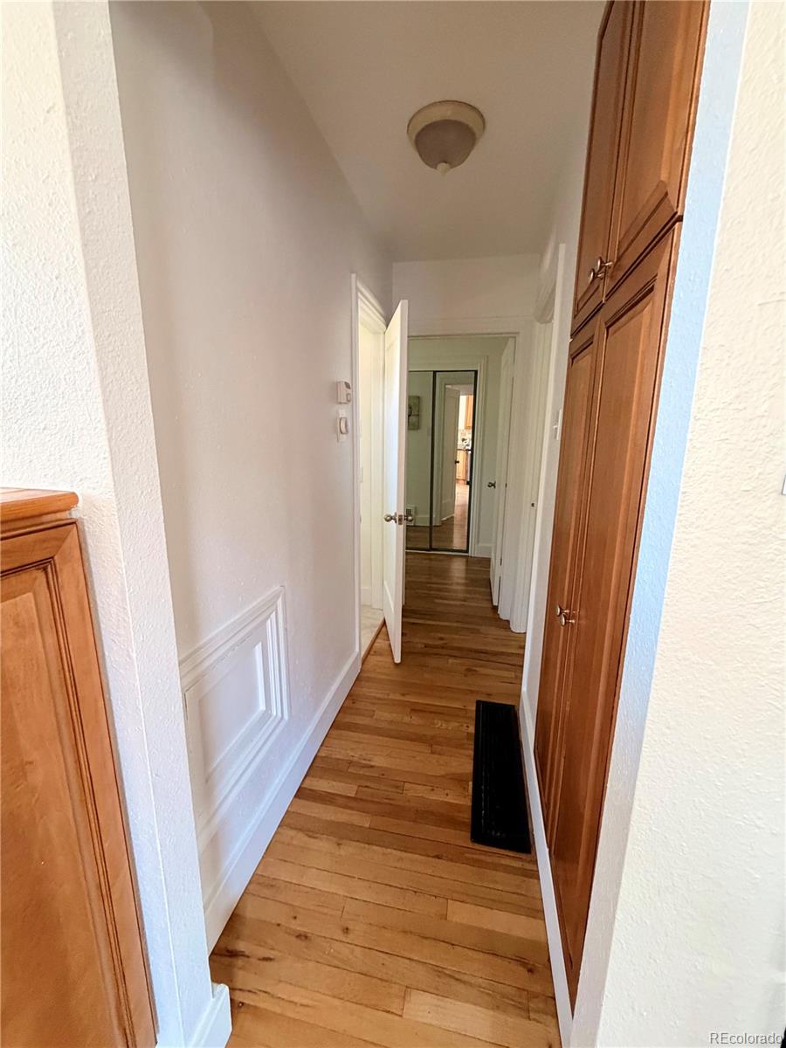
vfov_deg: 102.1
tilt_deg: -12.9
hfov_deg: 85.7
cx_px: 393
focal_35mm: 14
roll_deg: +0.1
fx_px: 424
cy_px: 524
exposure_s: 1/60
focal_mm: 2.22
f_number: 2.2
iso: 400
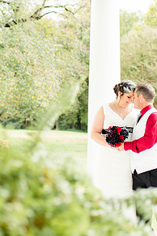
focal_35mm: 81
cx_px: 102
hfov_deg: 16.8
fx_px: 531
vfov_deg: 24.9
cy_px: 72
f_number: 2
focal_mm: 35
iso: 125
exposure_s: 1/200
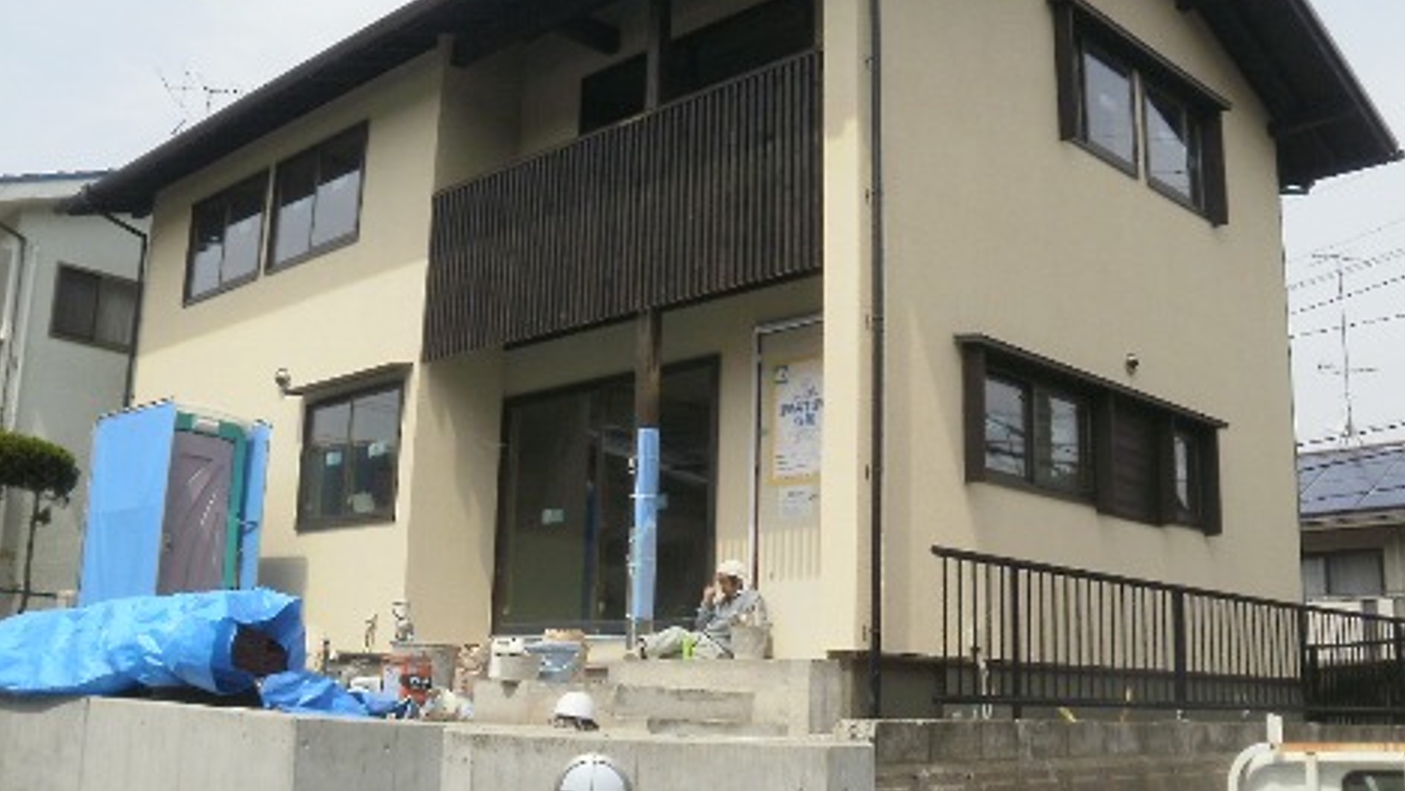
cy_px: 258
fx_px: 1081
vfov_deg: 39.7
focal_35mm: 29
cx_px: 713
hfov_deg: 66.1
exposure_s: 1/250
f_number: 7.8
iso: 100
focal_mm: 4.65
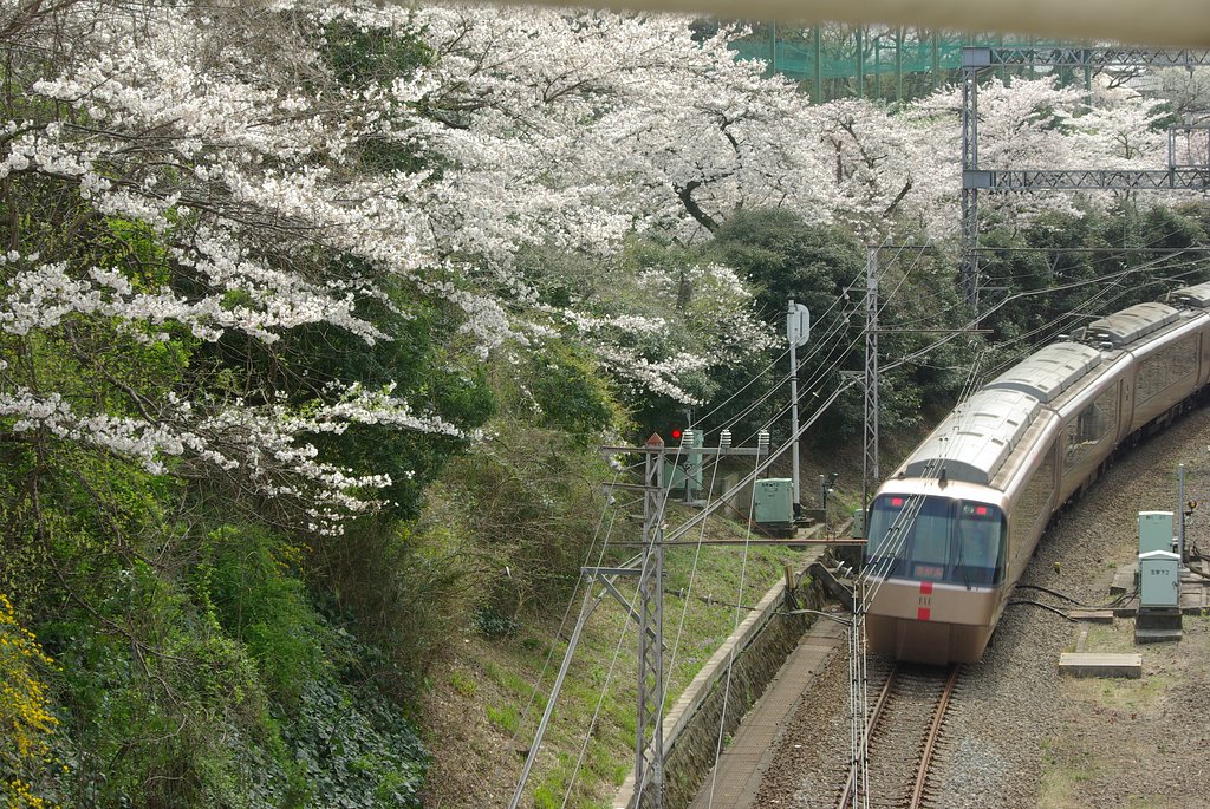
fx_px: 2523
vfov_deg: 18.2
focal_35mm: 75
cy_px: 404
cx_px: 605
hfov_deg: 27.0
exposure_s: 1/50
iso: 200
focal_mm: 50
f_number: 11
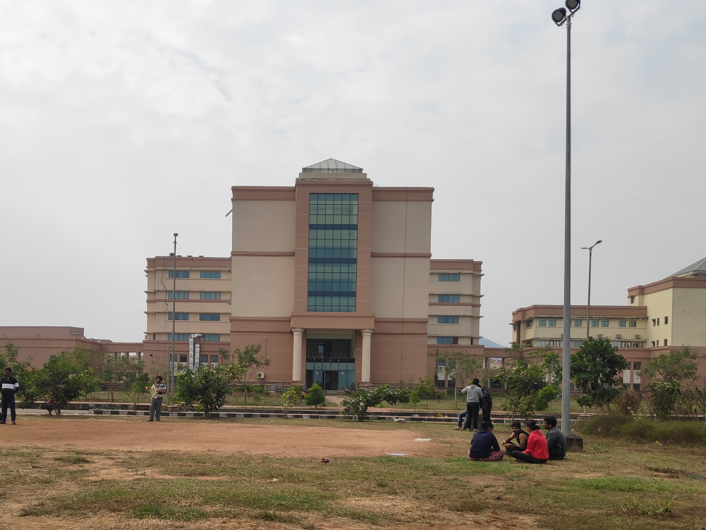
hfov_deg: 54.7
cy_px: 416
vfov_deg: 41.3
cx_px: 260
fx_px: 673
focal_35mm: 33
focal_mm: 3.94
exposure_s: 1/2916
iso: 100
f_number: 1.9
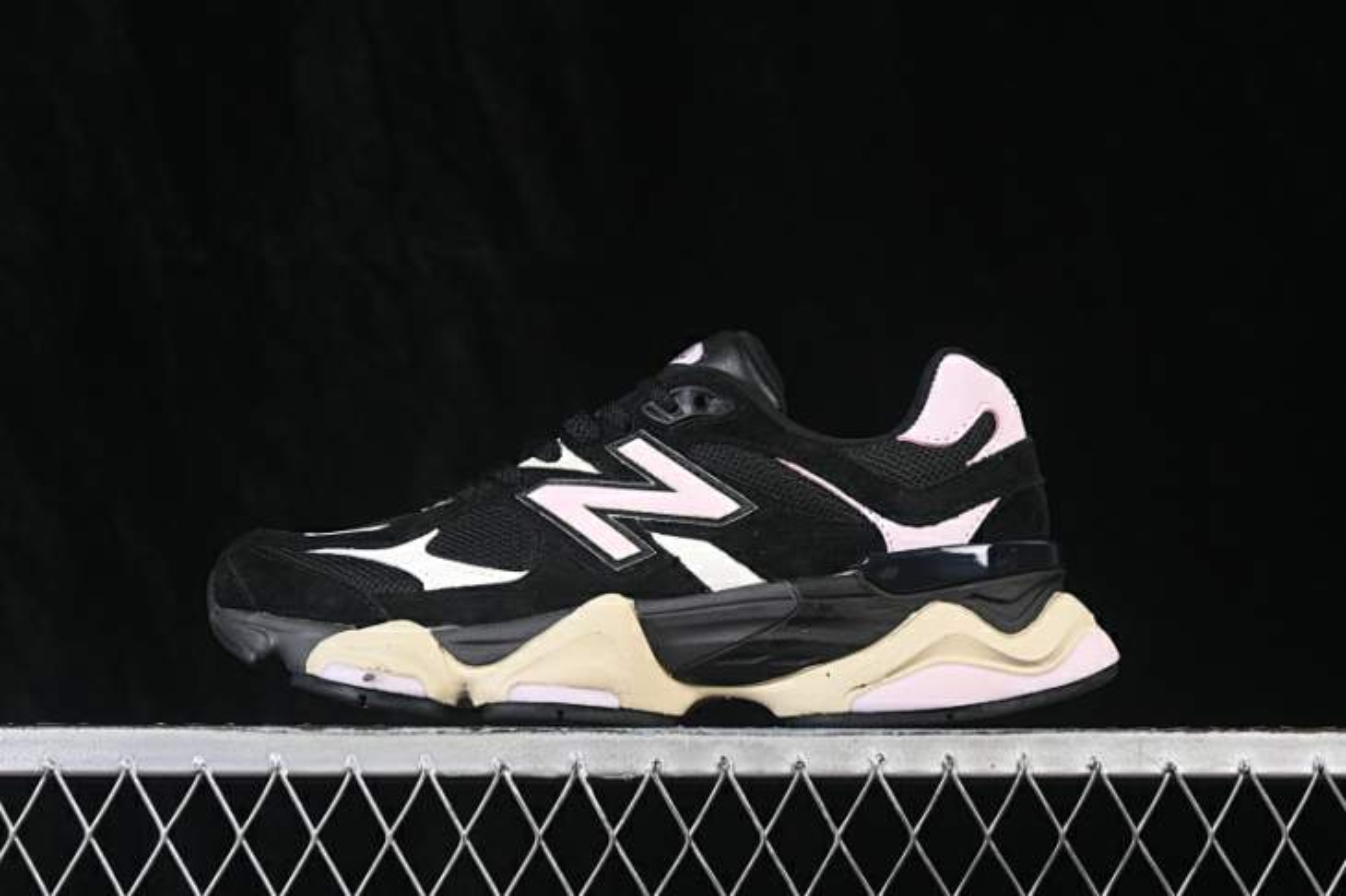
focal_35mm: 75
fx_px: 2803
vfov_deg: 18.2
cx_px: 673
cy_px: 448
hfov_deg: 27.0
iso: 160
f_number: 6.3
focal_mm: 50
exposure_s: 1/60
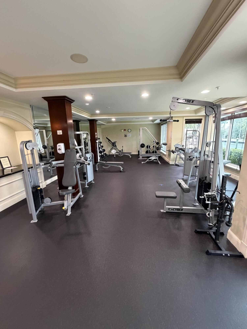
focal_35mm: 14
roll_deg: +1.9
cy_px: 164
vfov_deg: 102.1
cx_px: 124
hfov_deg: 85.7
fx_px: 133
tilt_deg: -11.1
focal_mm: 2.22
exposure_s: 1/60
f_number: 2.2
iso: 640
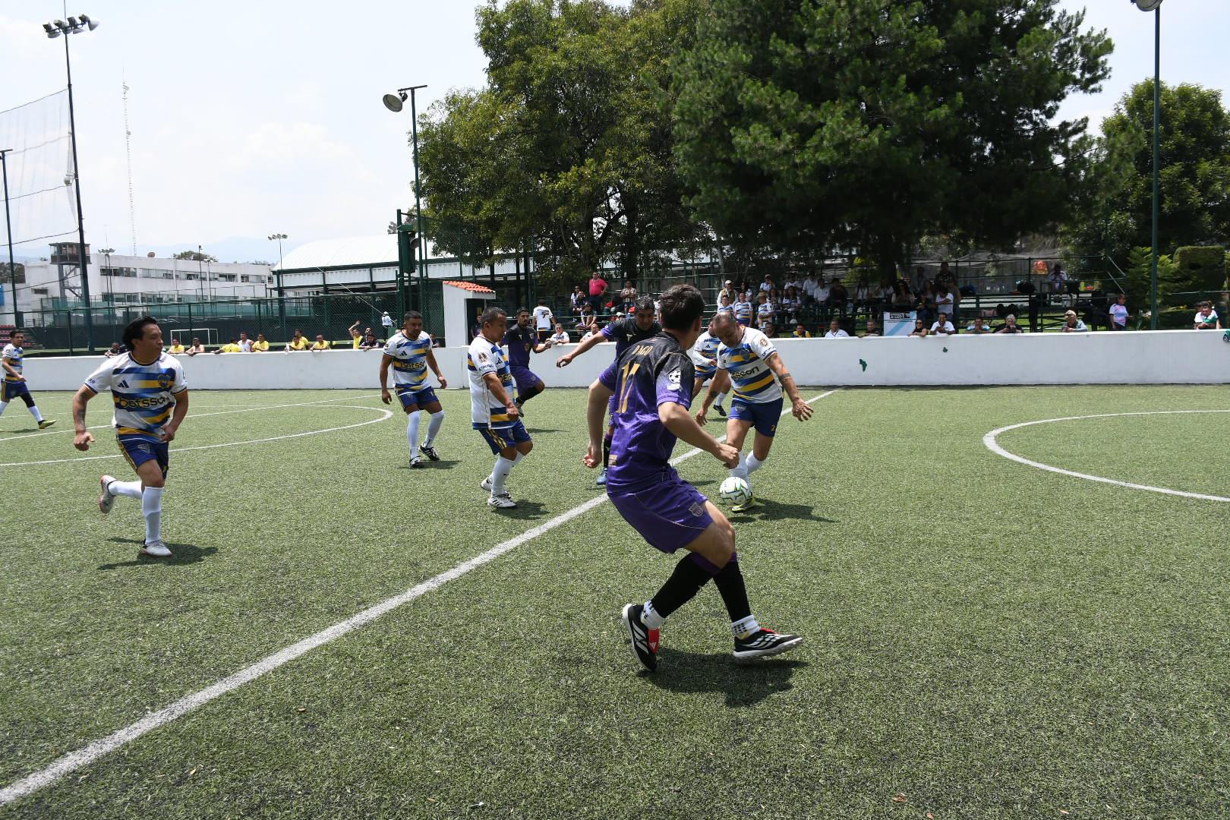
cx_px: 615
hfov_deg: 67.4
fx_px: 922
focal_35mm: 27
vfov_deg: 47.9
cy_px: 410
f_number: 5.6
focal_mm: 18
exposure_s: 1/1600
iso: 500
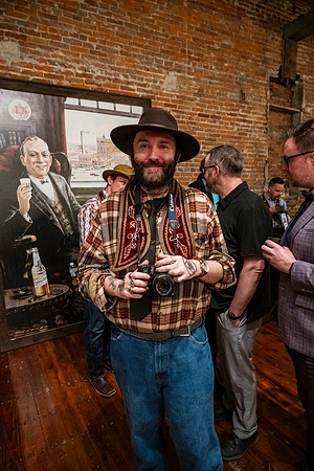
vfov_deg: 73.7
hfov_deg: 53.1
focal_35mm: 24
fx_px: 314
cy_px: 236
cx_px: 157
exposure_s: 1/40
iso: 6400
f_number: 4.5
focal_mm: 24
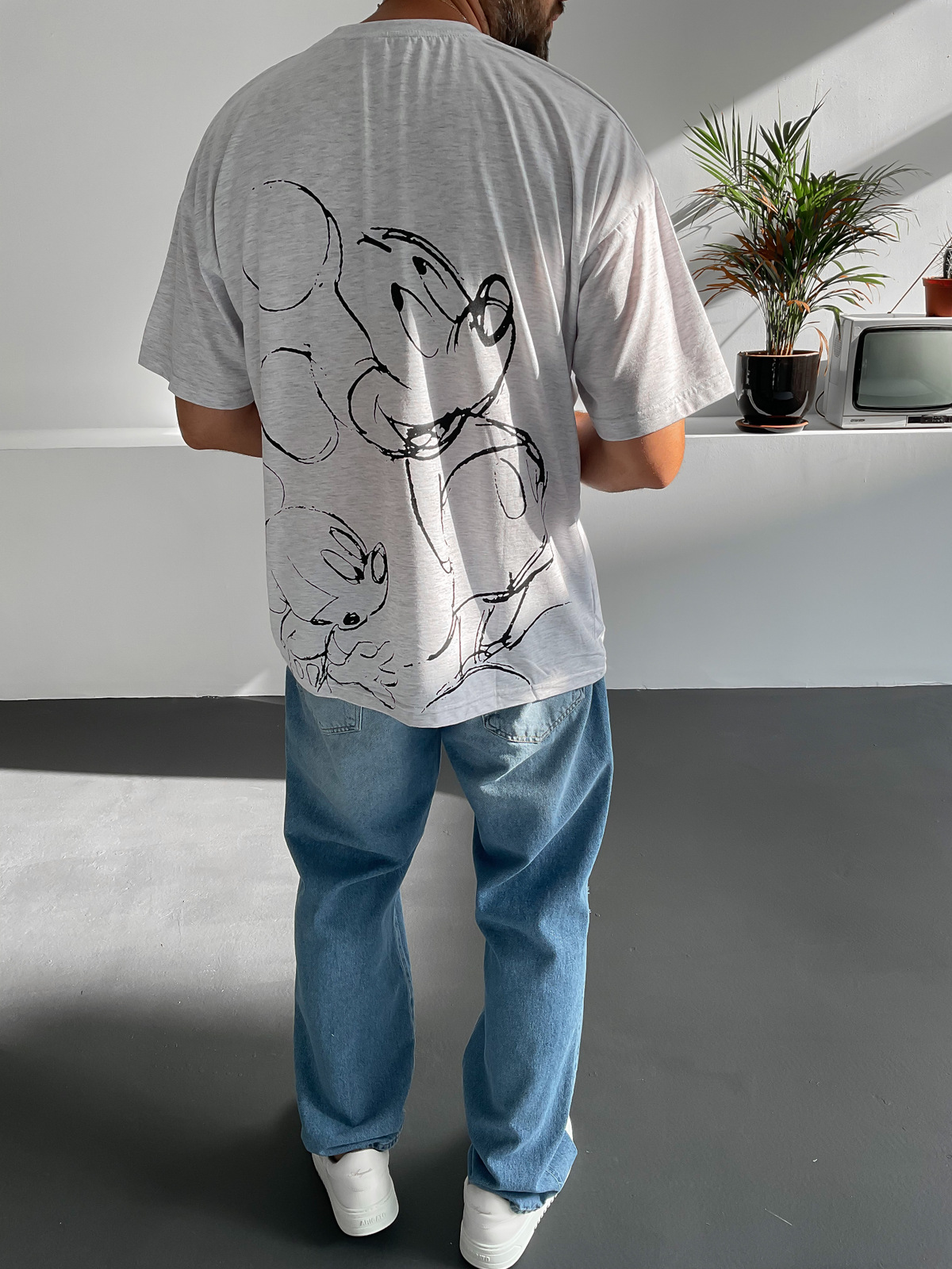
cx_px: 476
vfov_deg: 61.7
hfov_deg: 48.2
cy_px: 634
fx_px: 1063
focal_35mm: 29
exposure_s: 1/190
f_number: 1.8
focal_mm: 3
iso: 16
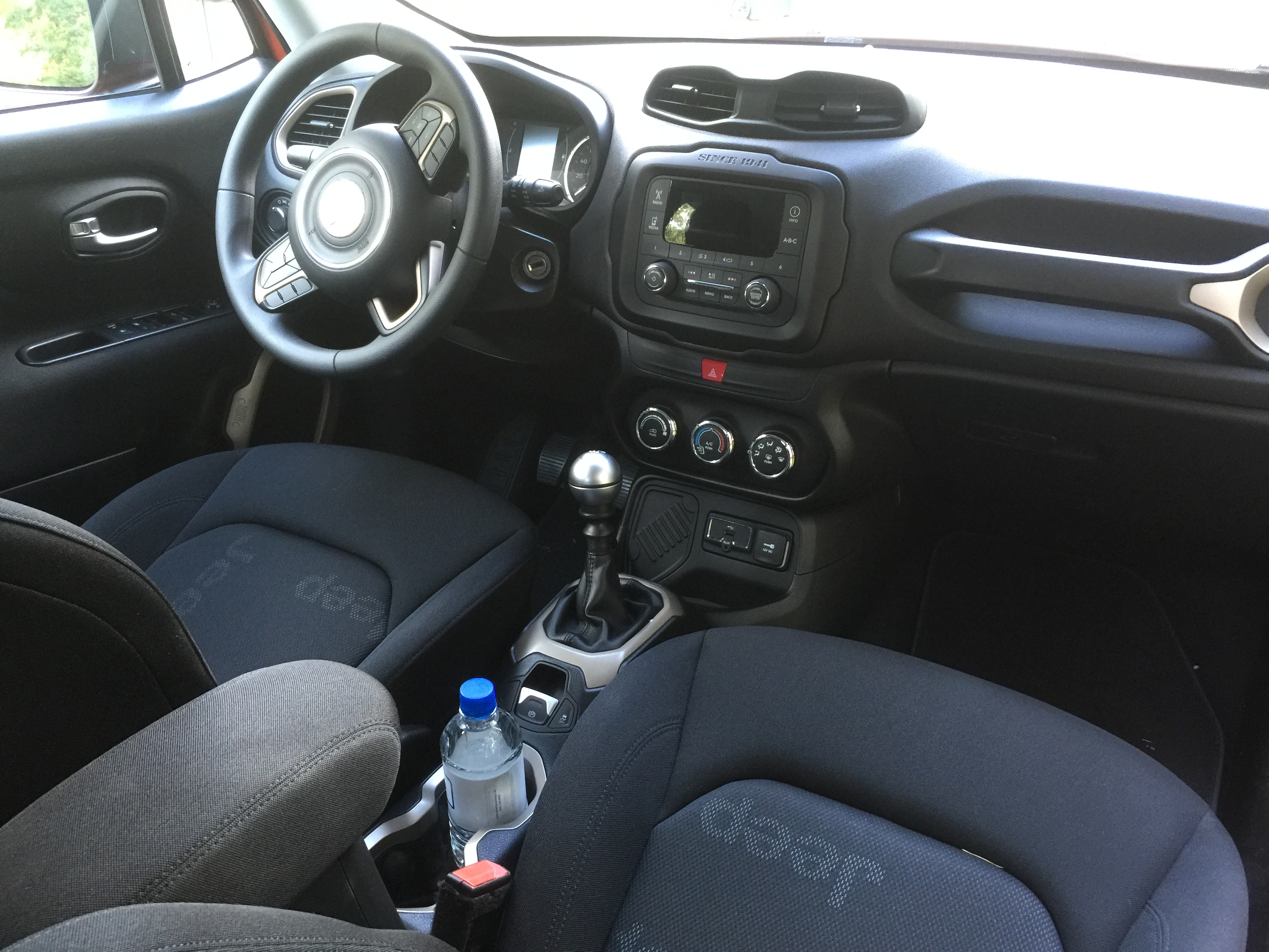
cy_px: 476
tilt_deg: -26.6
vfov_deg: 48.2
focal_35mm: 29
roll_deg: +2.1
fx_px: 1063
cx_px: 634
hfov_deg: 61.7
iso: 80
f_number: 2.2
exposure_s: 1/15
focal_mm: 4.15
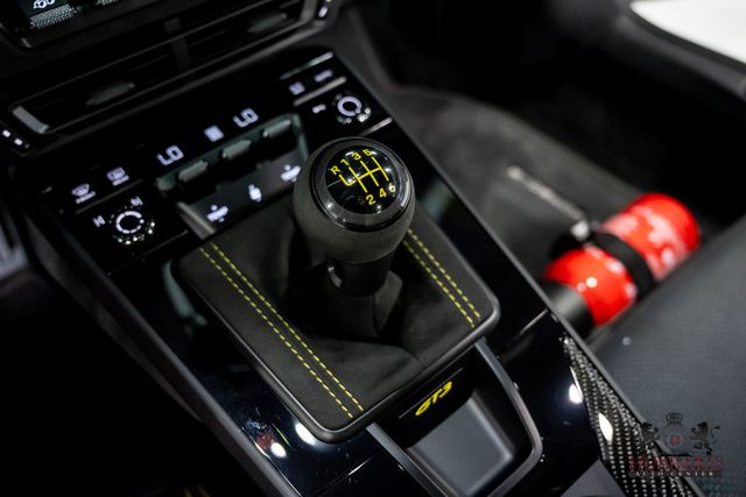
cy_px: 248
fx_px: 663
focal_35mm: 32
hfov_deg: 58.7
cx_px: 373
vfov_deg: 41.1
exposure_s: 1/60
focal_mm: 32
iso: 3200
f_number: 4.5
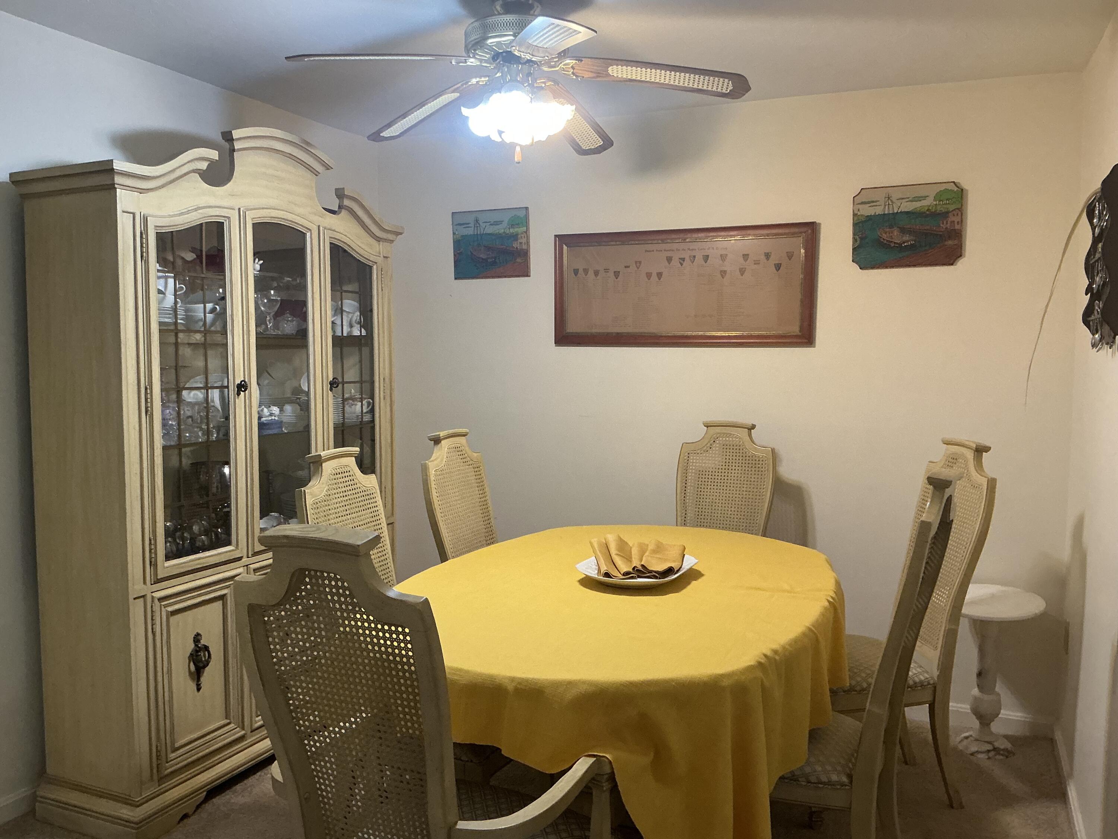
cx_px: 559
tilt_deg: -4.6
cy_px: 420
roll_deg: +0.6
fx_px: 904
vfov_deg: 49.7
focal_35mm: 28
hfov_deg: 63.4
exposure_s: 1/60
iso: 160
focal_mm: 3
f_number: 1.8
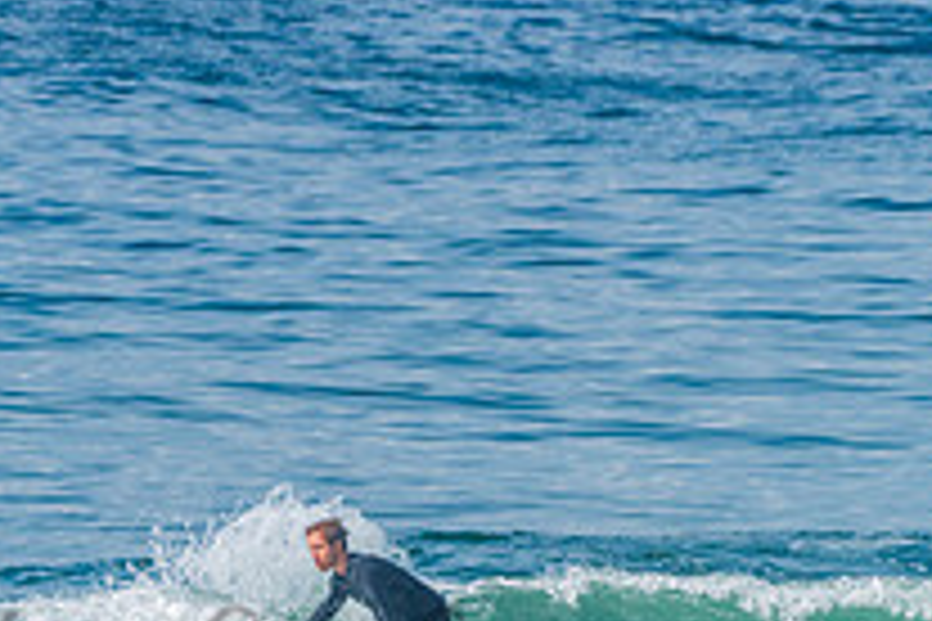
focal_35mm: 1398
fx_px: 36190
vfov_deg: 1.0
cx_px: 396
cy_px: 637
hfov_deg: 1.5
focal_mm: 500
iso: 180
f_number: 5.6
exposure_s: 1/2000
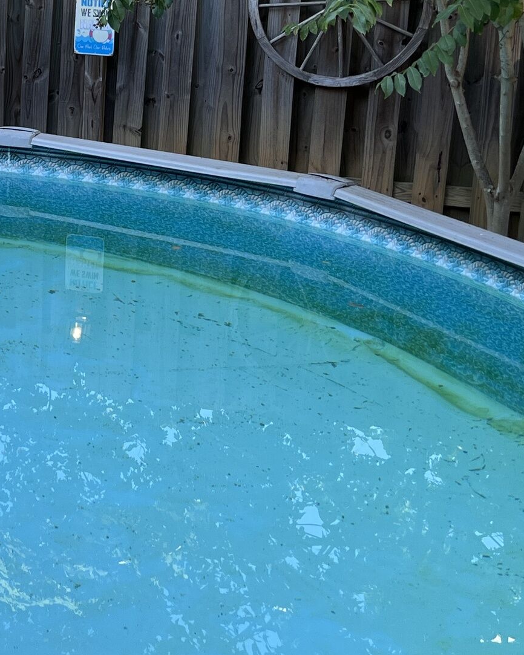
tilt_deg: -12.4
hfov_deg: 19.3
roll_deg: -0.4
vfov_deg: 25.9
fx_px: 1396
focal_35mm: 72
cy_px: 116
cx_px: -198
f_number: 1.6
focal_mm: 5.1
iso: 40
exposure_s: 1/178
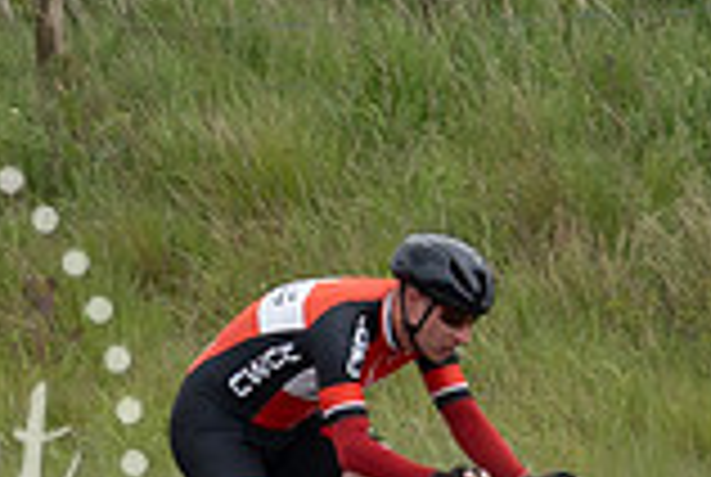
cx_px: 314
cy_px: 422
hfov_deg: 2.7
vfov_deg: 1.8
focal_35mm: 770
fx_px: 15236
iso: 250
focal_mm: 70
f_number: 4.5
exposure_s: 1/1000
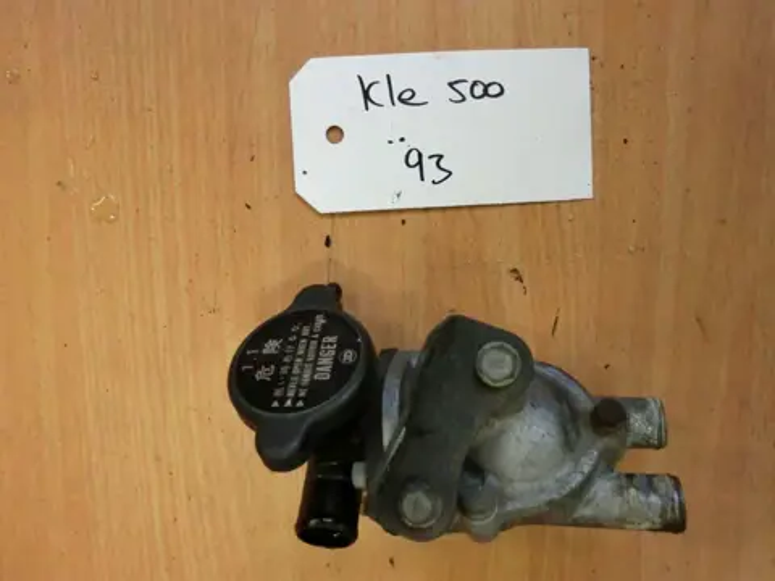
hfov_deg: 65.3
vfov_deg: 51.4
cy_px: 290
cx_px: 388
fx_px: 604
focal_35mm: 27
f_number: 3.2
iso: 500
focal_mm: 4.9
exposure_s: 1/60
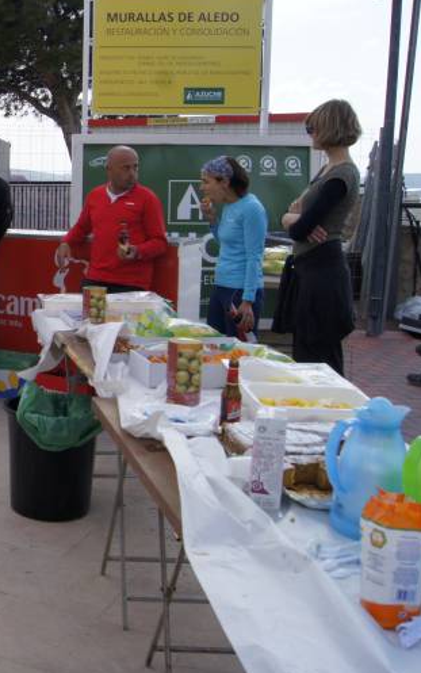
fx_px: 862
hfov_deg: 23.7
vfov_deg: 42.6
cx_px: -146
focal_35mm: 47
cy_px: 304
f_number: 9
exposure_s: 1/500
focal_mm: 18
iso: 200
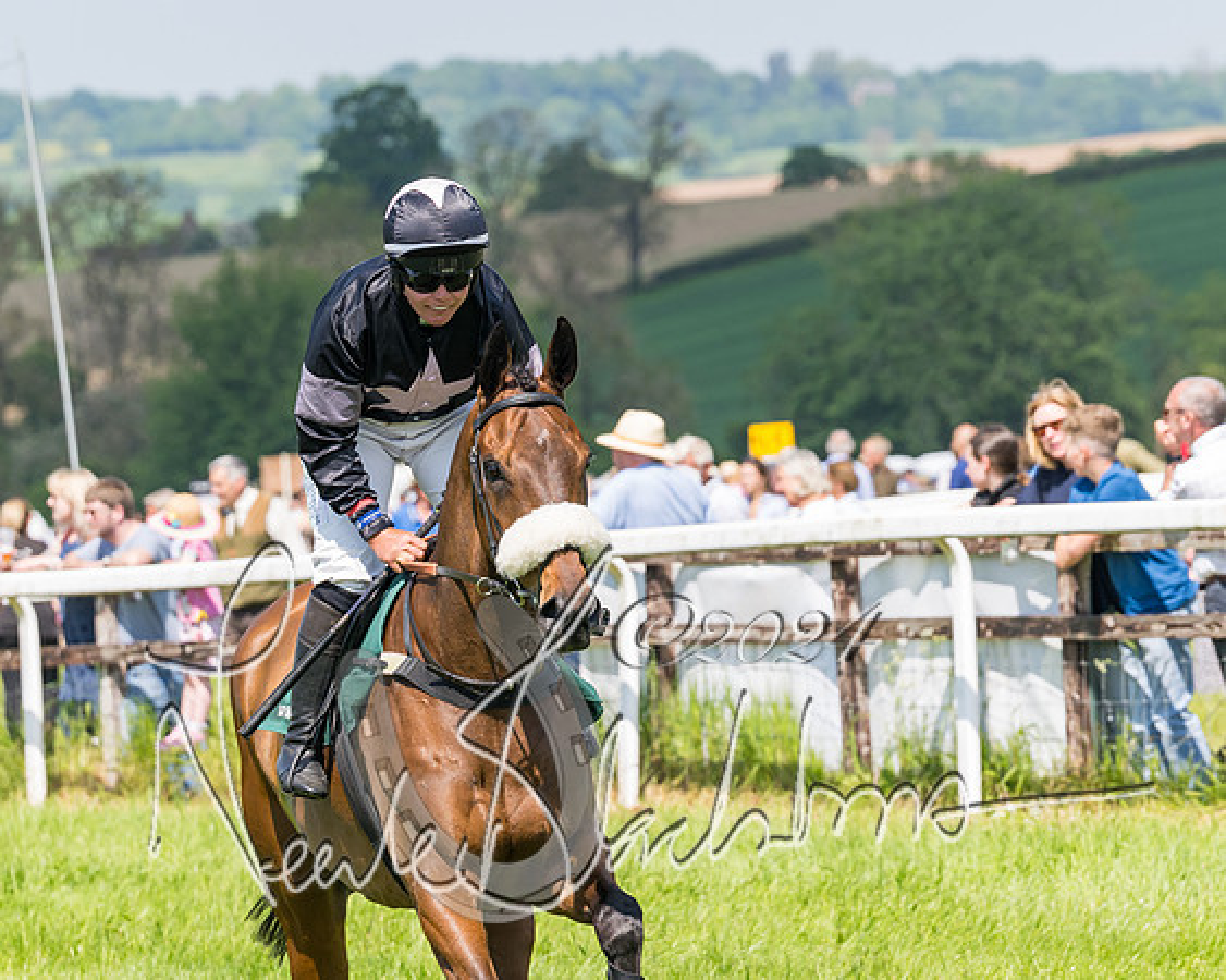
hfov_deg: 7.1
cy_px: 434
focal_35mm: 273
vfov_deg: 5.7
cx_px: 541
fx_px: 9894
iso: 200
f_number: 5
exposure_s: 1/1000
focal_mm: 145
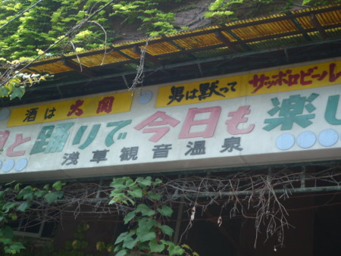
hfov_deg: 32.7
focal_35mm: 59
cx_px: 170
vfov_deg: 24.8
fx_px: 582
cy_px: 128
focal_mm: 10.4
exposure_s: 1/125
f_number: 4.7
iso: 100
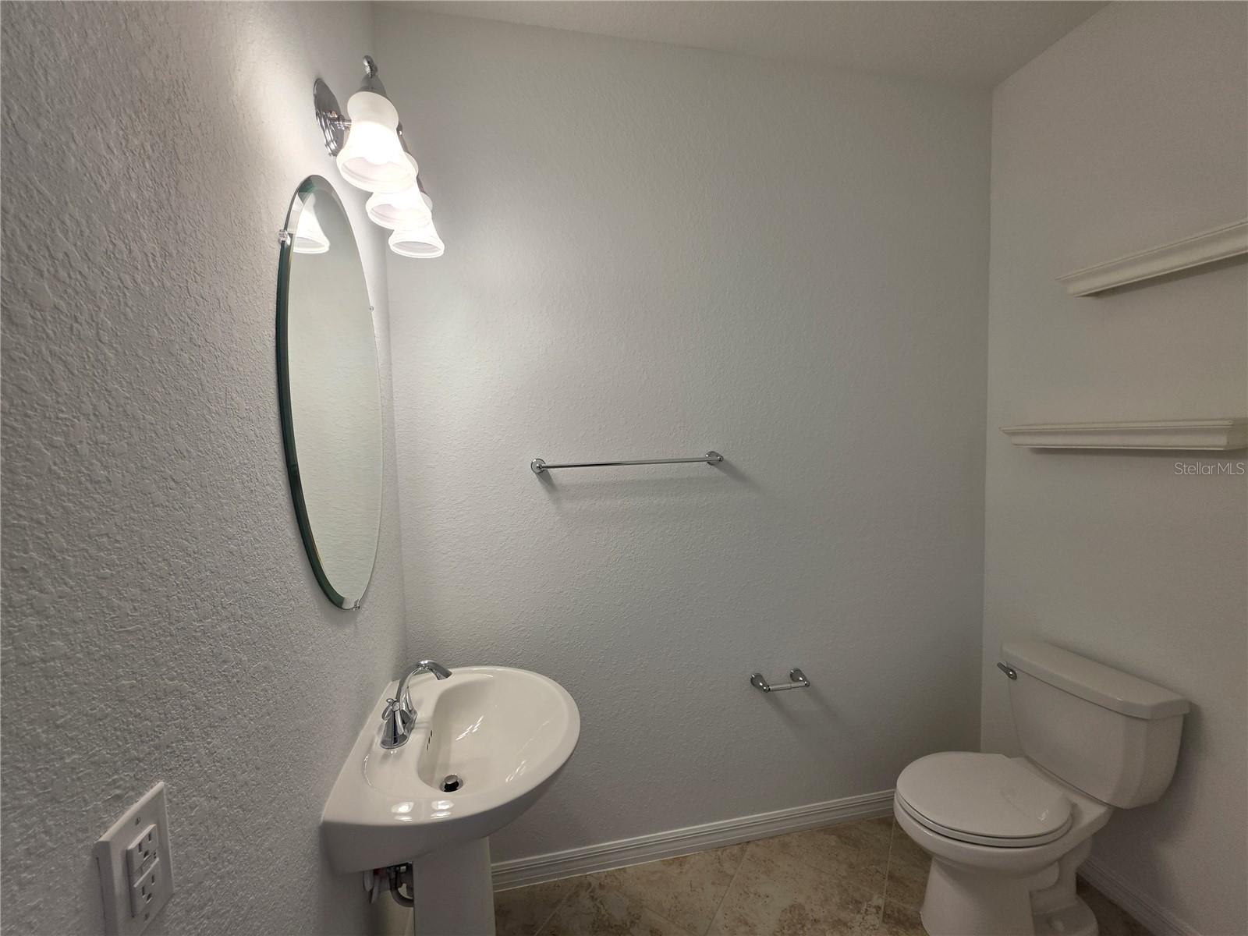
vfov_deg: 89.9
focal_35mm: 13
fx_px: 469
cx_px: 624
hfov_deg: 106.2
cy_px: 468
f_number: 1.9
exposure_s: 1/120
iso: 40
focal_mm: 2.2
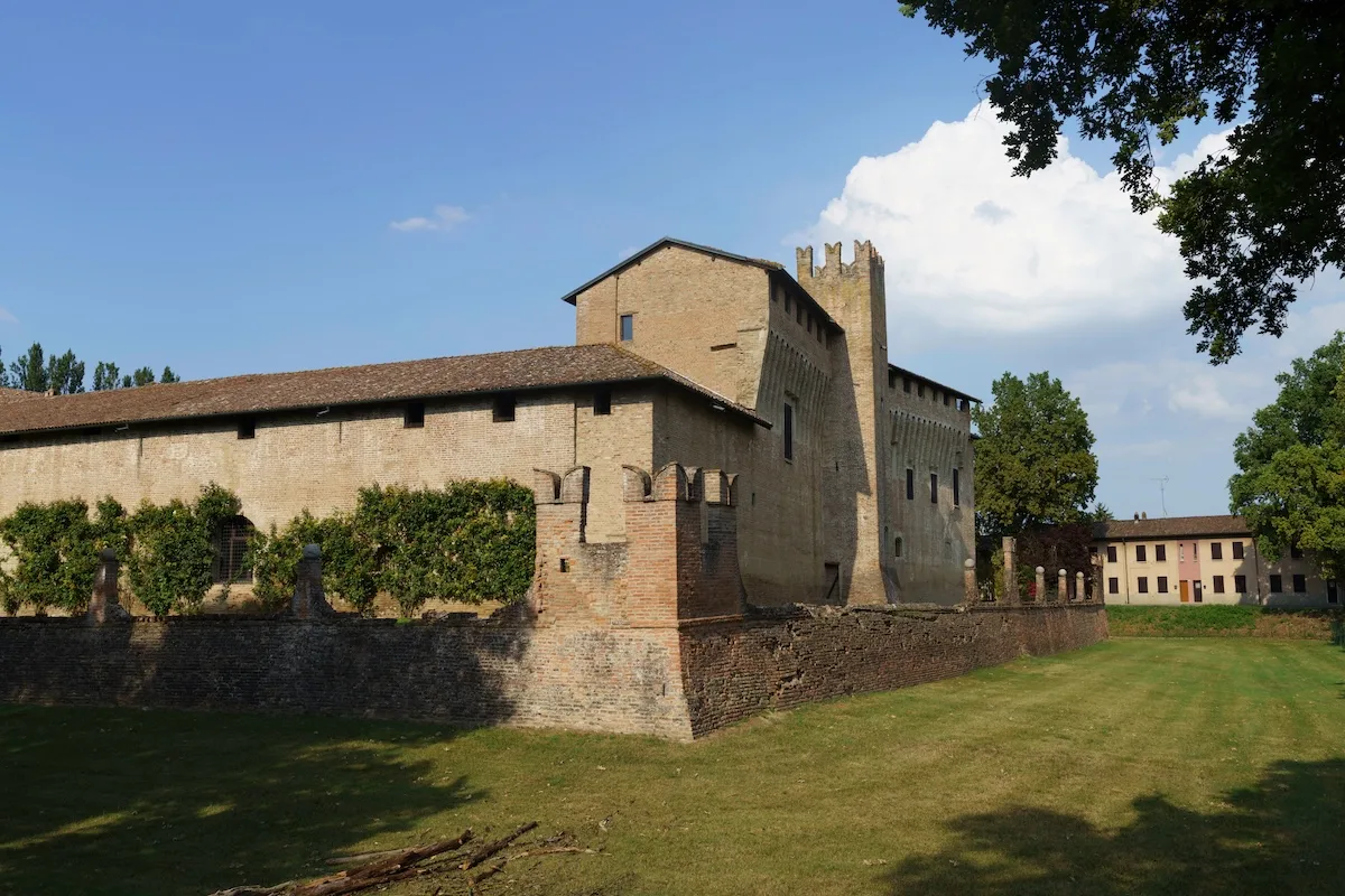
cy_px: 448
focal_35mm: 30
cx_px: 672
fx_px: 1102
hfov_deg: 62.8
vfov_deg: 44.3
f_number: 6.3
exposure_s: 1/500
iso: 100
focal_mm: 29.5
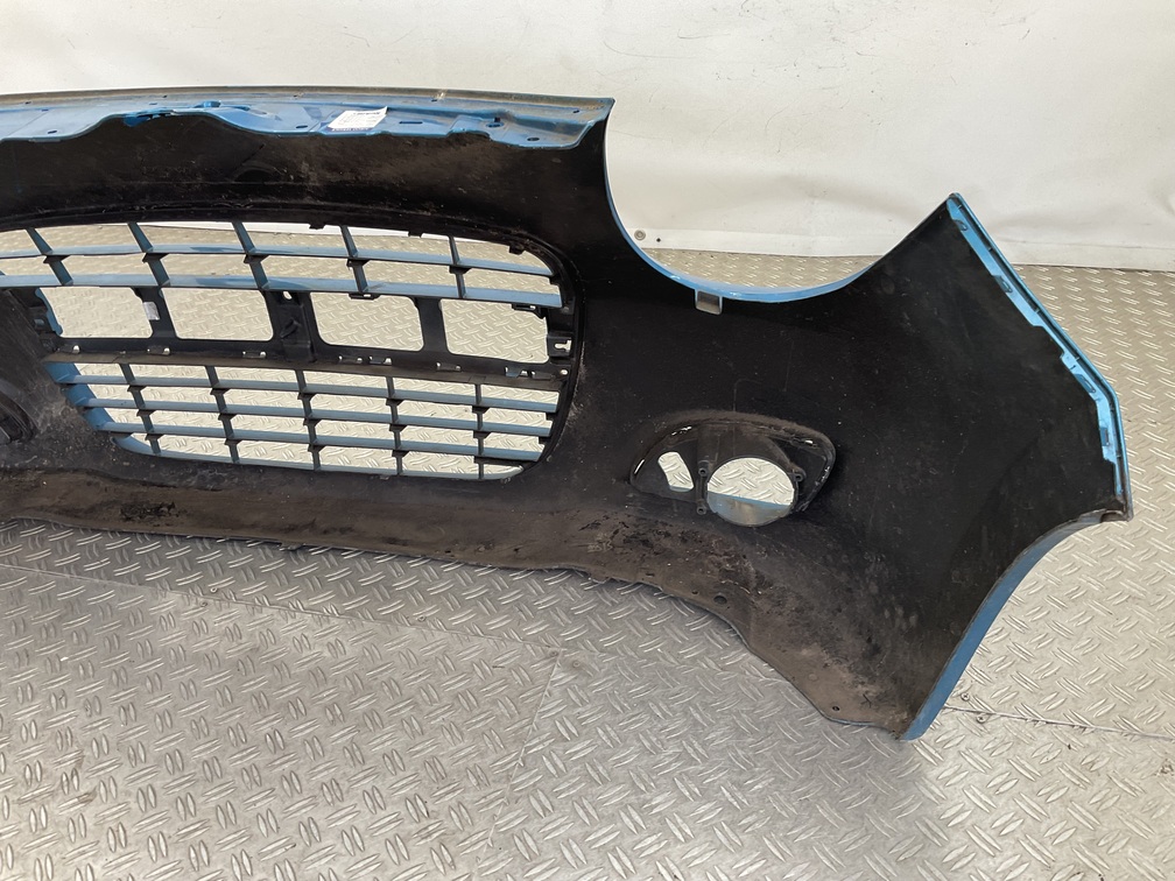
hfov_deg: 61.7
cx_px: 588
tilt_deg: -30.8
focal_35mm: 29
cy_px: 440
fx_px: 984
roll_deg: +2.2
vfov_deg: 48.2
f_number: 1.8
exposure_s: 1/100
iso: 32
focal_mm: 3
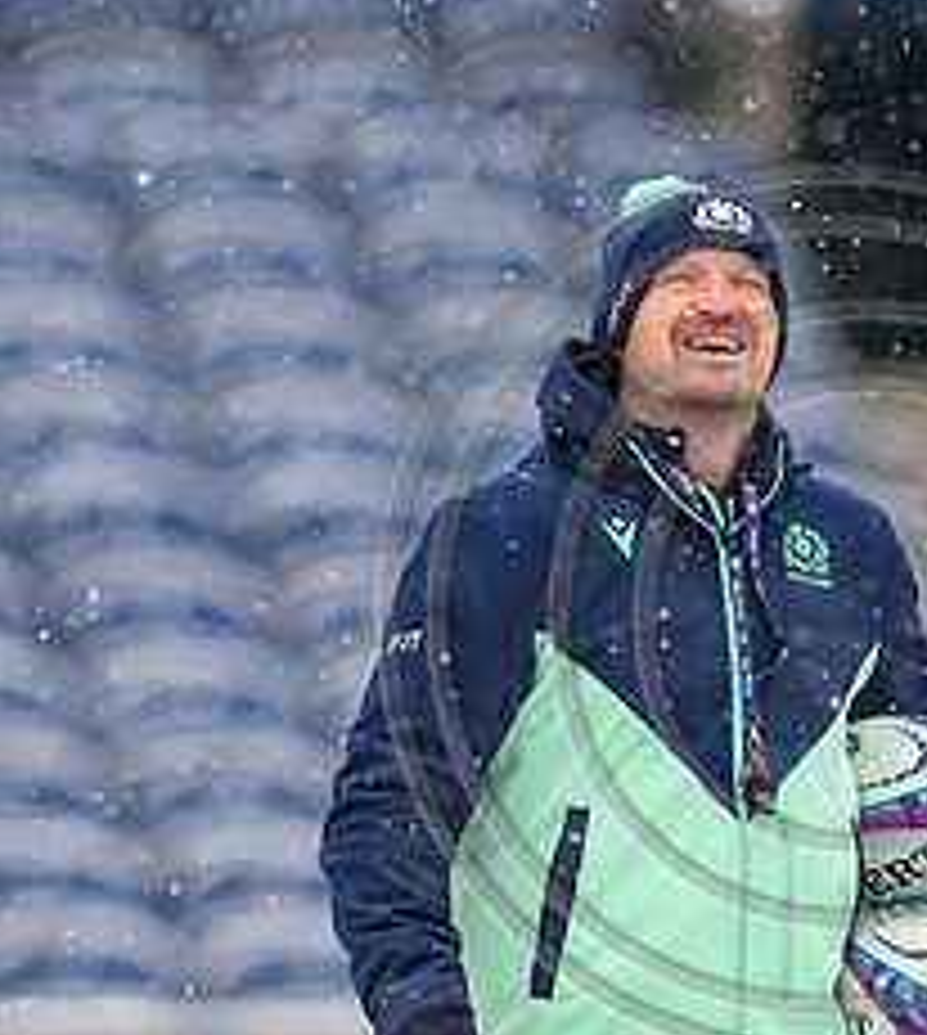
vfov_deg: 1.1
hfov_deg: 1.0
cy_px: 742
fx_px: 51891
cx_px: 757
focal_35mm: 1616
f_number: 3.5
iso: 8000
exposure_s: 1/2500
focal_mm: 400
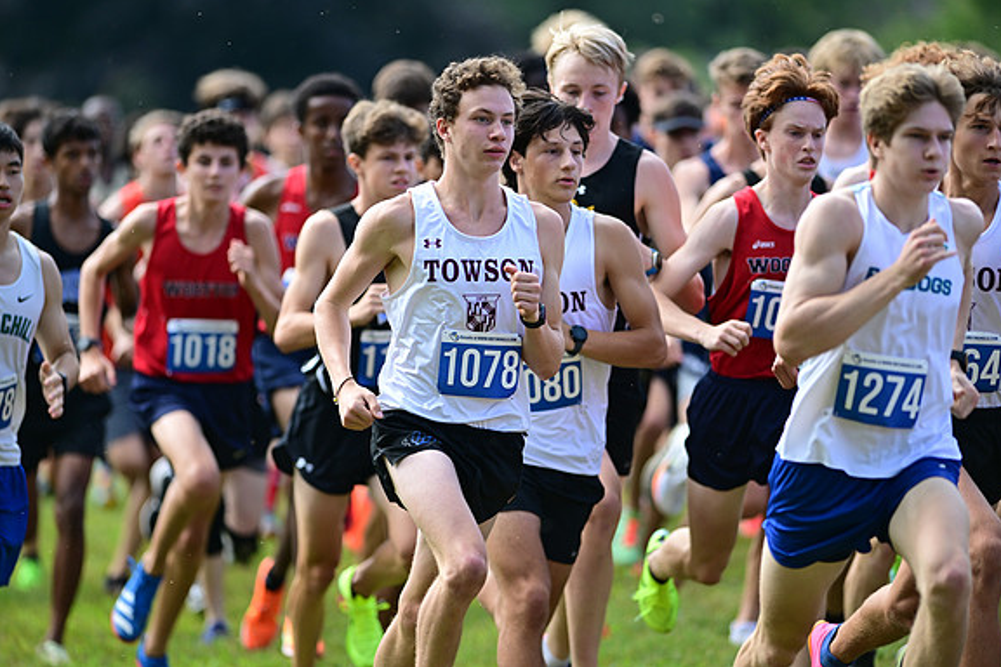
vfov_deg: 4.6
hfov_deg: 6.8
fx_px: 8397
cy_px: 333
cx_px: 500
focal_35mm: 302
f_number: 2.8
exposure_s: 1/2000
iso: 500
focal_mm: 300
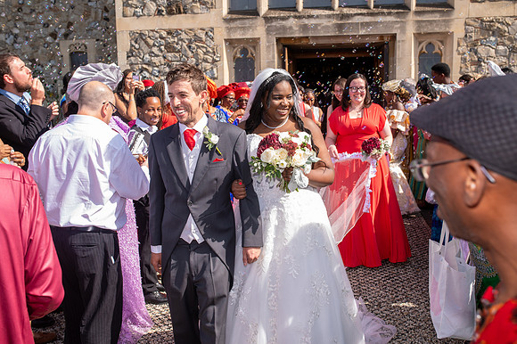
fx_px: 502
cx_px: 258
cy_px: 172
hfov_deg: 54.5
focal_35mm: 35
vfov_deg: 37.8
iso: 100
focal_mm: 35
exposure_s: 1/250
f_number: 5.6
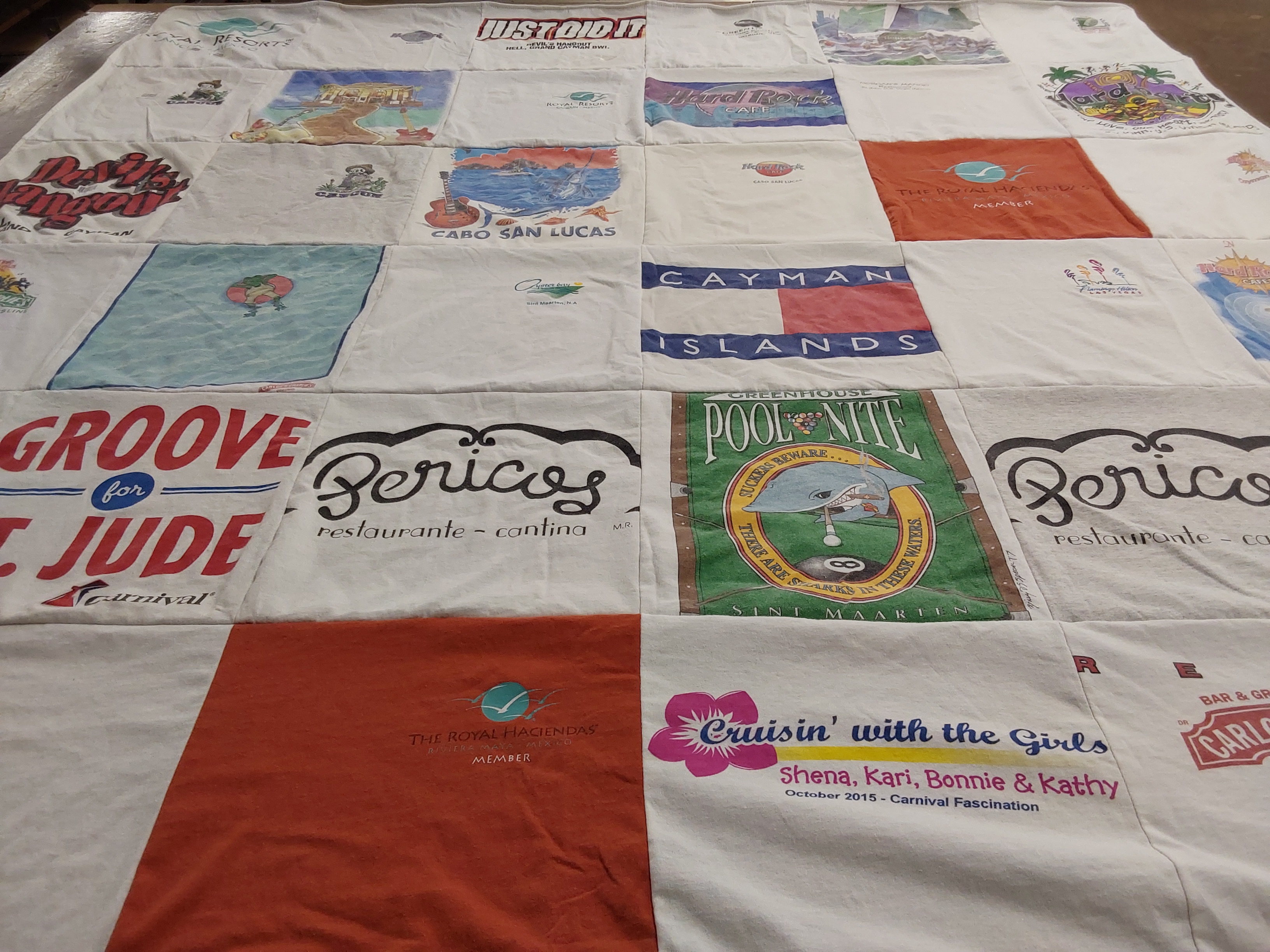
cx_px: 635
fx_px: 1027
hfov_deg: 63.4
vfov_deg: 49.7
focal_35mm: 28
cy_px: 476
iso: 64
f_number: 1.9
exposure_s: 1/60
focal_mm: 2.91
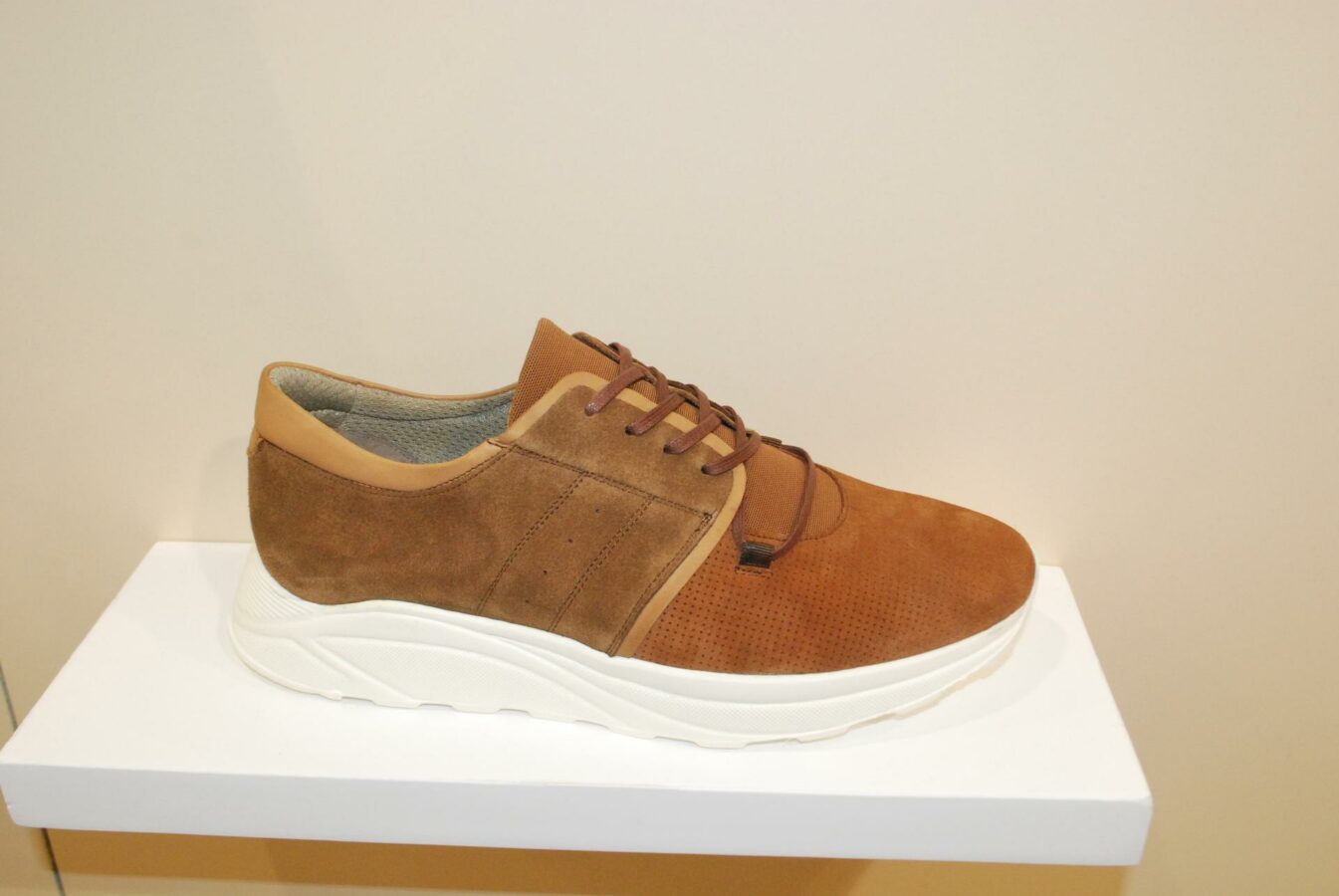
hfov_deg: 53.1
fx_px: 1340
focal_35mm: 36
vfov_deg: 37.0
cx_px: 670
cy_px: 448
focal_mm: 24
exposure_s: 1/200
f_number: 7.1
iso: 1600
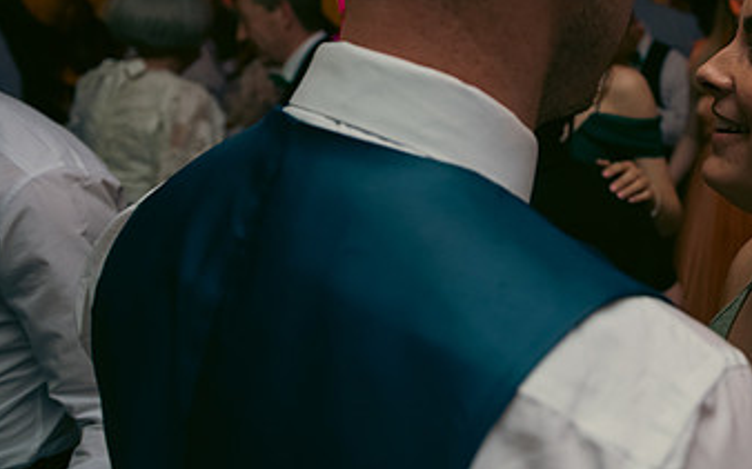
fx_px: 860
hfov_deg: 44.4
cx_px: 623
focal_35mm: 42
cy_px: 154
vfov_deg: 30.3
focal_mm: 24
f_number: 3.5
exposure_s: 1/160
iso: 800
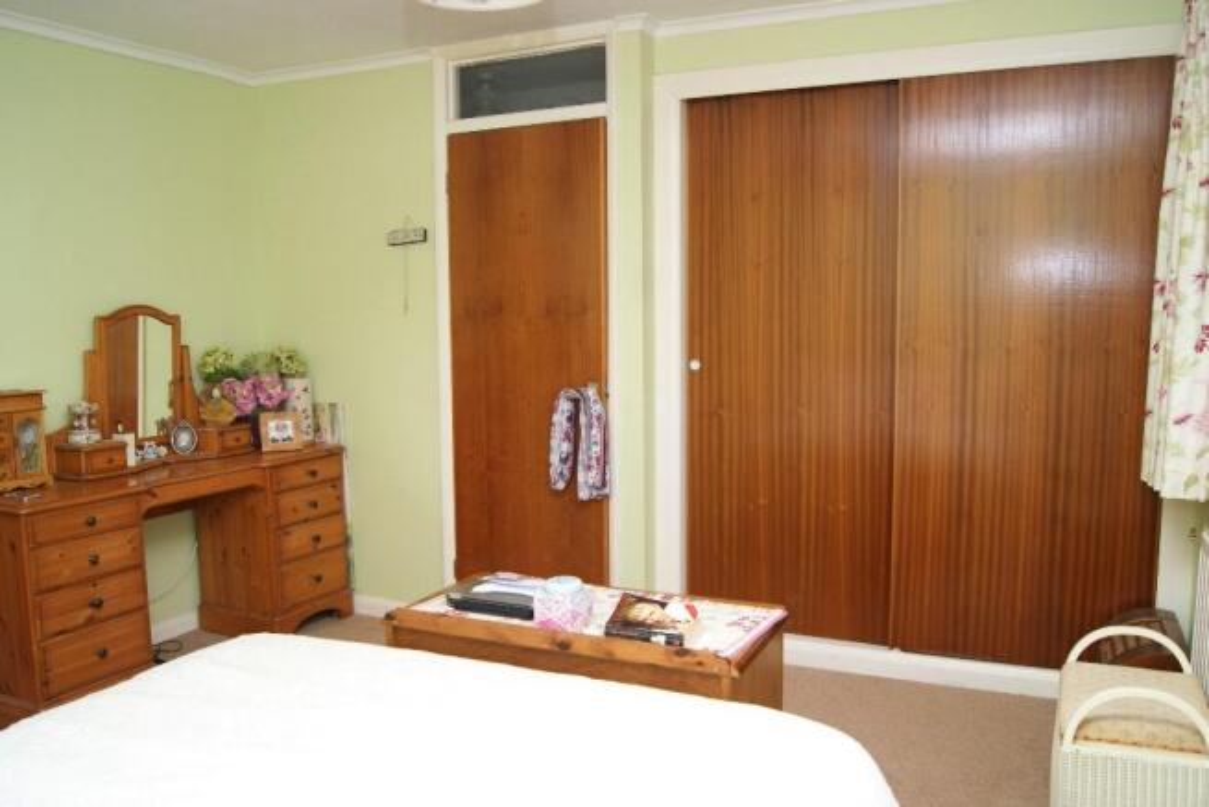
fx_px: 907
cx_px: 604
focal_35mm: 27
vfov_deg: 48.0
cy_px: 404
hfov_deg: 67.4
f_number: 5.6
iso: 400
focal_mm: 18
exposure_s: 1/60
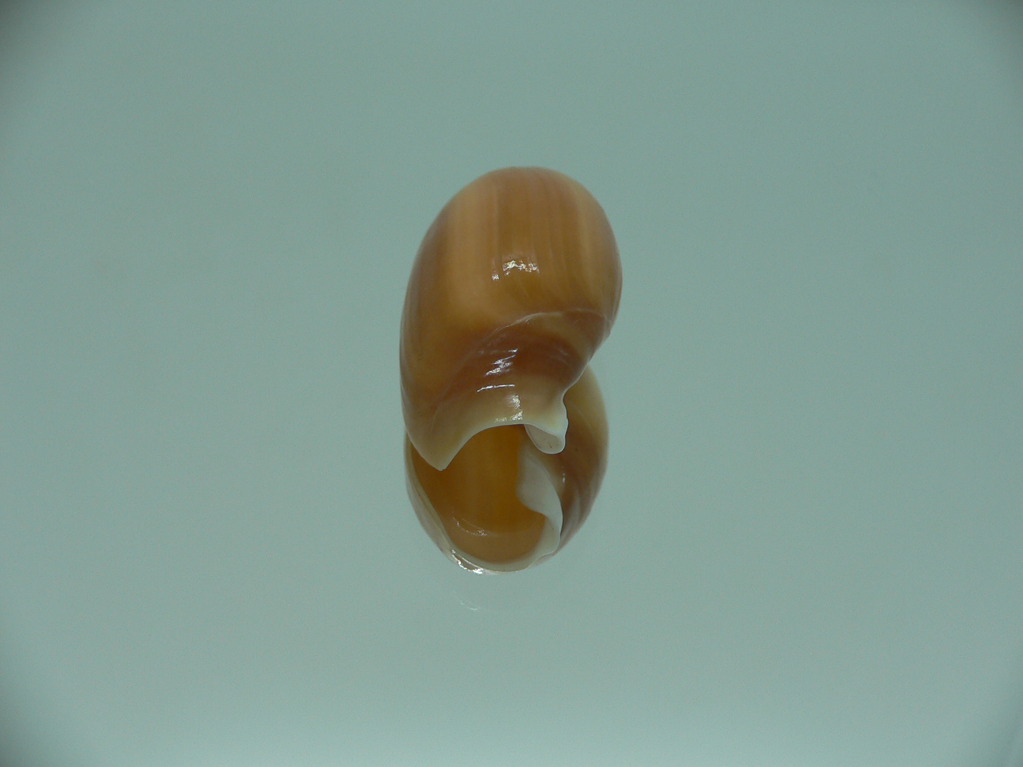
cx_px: 512
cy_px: 384
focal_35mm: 35
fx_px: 1034
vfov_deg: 40.7
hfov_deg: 52.6
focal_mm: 4.6
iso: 80
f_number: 2.8
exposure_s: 1/80
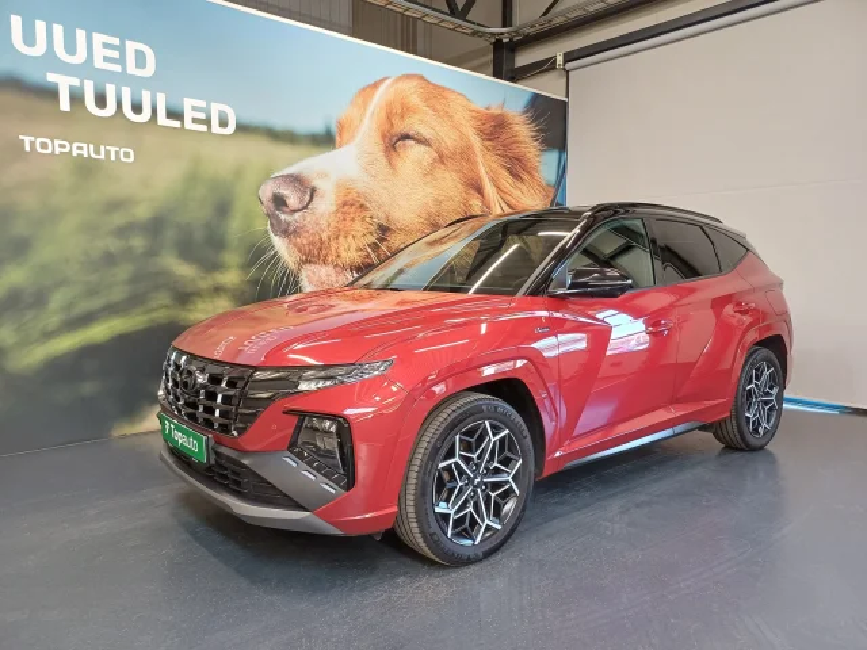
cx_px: 434
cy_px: 325
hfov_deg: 69.4
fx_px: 626
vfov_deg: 54.9
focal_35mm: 25
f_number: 1.8
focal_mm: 4.65
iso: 200
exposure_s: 1/50
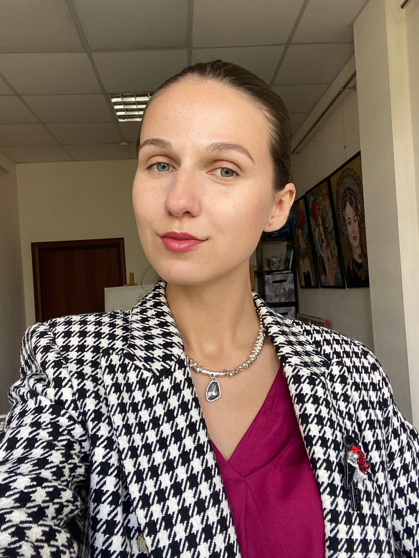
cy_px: 279
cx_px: 210
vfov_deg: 60.0
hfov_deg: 46.8
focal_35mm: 30
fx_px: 484
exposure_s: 1/103
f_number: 2.2
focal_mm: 2.71
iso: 100
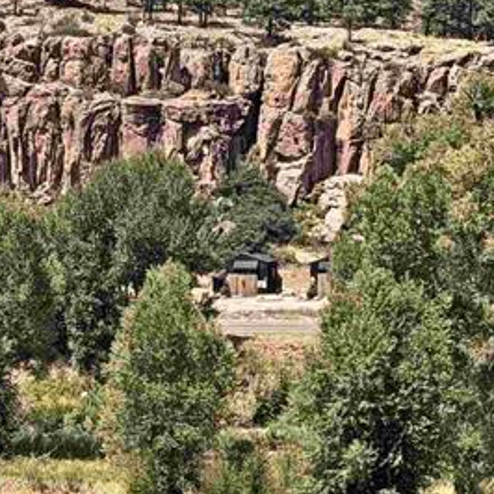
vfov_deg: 9.4
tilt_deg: -6.1
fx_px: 2971
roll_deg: +0.7
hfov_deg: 9.5
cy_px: 479
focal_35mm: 184
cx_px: 124
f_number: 1.78
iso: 64
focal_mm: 6.76
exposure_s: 1/3226
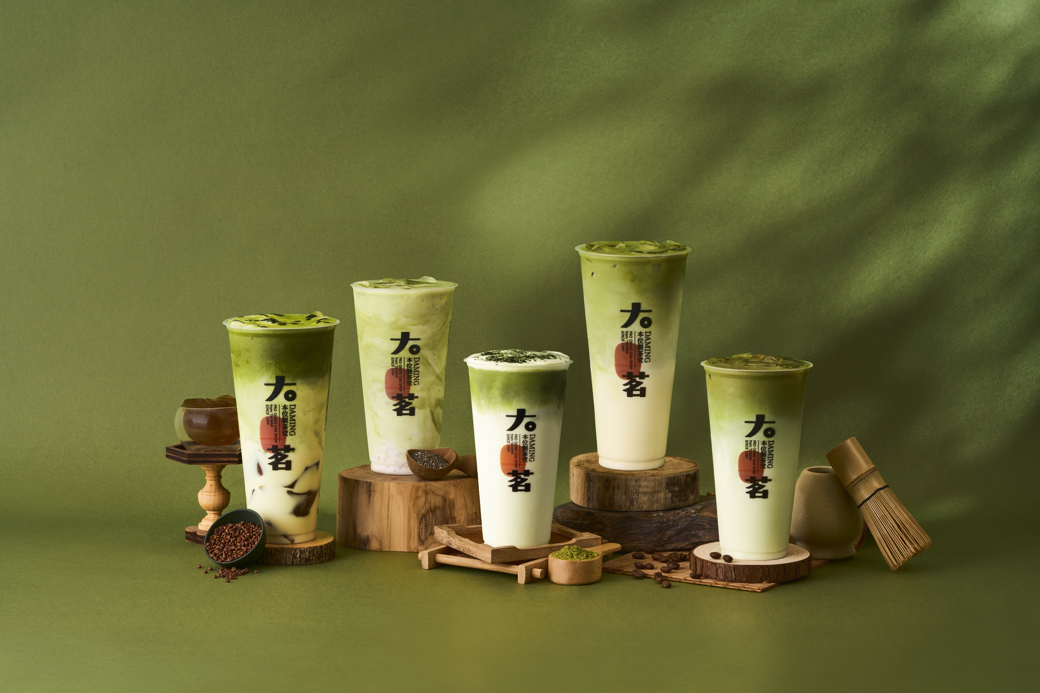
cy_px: 346
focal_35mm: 90
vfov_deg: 15.2
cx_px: 520
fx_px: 2600
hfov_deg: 22.6
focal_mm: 90
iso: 200
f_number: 11
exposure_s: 1/125
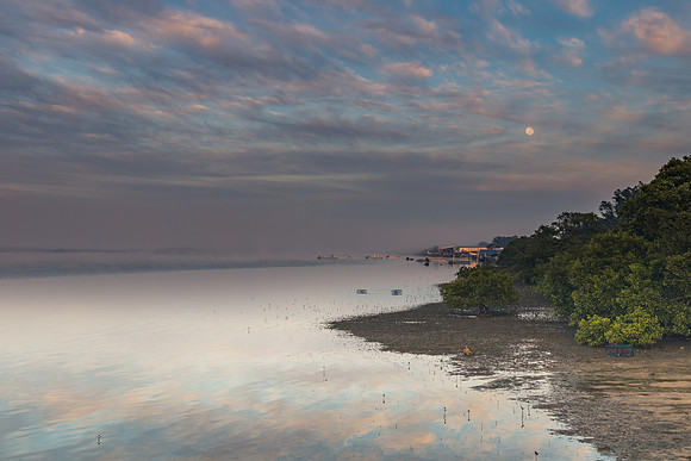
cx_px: 314
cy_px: 195
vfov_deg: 32.9
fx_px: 780
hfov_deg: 47.7
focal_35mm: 41
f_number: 7.1
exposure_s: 1/8
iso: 100
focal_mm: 31
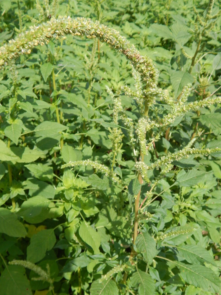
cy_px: 150
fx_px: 332
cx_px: 113
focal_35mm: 39
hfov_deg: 36.8
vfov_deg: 47.9
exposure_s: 1/1250
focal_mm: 6.8
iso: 125
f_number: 3.4
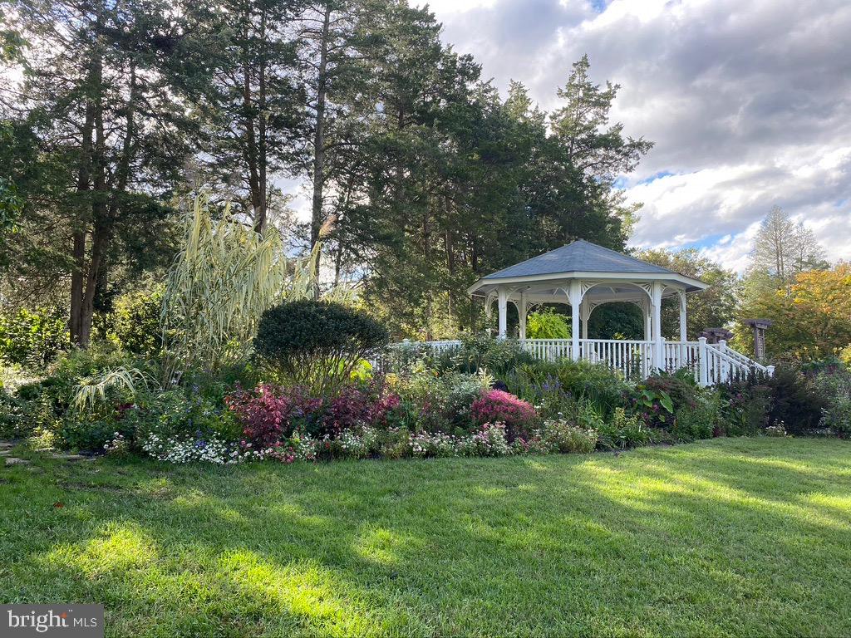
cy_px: 319
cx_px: 426
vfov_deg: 53.1
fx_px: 639
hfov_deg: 67.3
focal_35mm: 26
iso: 32
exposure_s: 1/487
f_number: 1.8
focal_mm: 4.25
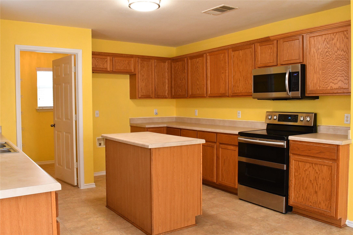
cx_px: 176
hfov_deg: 57.2
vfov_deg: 40.0
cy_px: 118
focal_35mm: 33
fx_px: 324
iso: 2000
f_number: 9
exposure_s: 1/30
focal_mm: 22
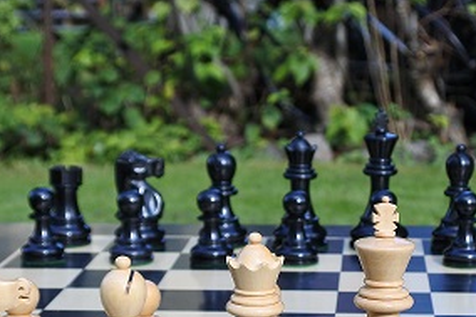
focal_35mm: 103
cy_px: 218
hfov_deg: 19.8
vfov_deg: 13.3
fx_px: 1361
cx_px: 302
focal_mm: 15.7
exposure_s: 1/250
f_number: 4.2
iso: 160
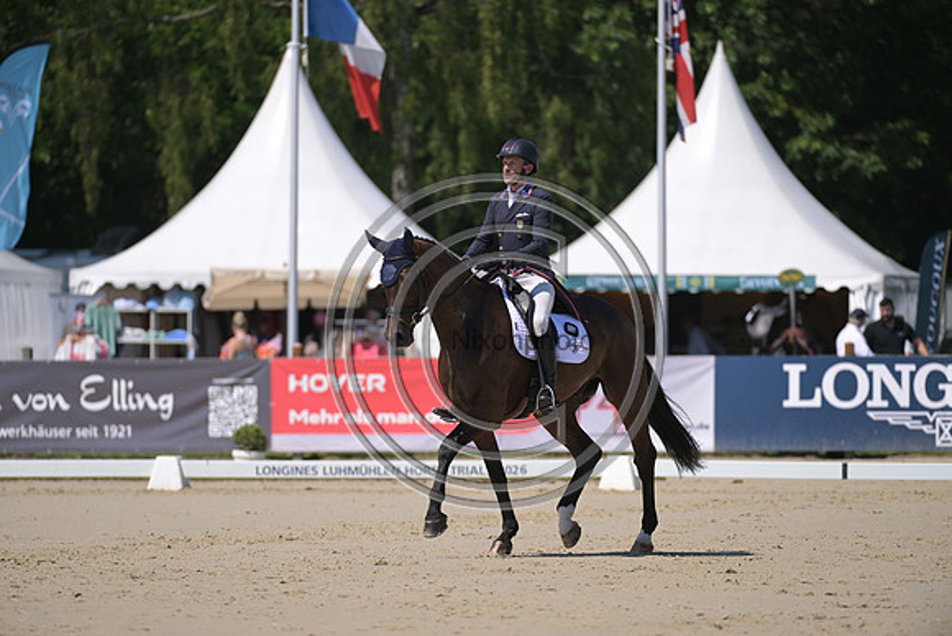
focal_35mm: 360
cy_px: 318
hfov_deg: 5.7
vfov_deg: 3.8
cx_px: 476
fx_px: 9522
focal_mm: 360
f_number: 5
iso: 160
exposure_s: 1/1250
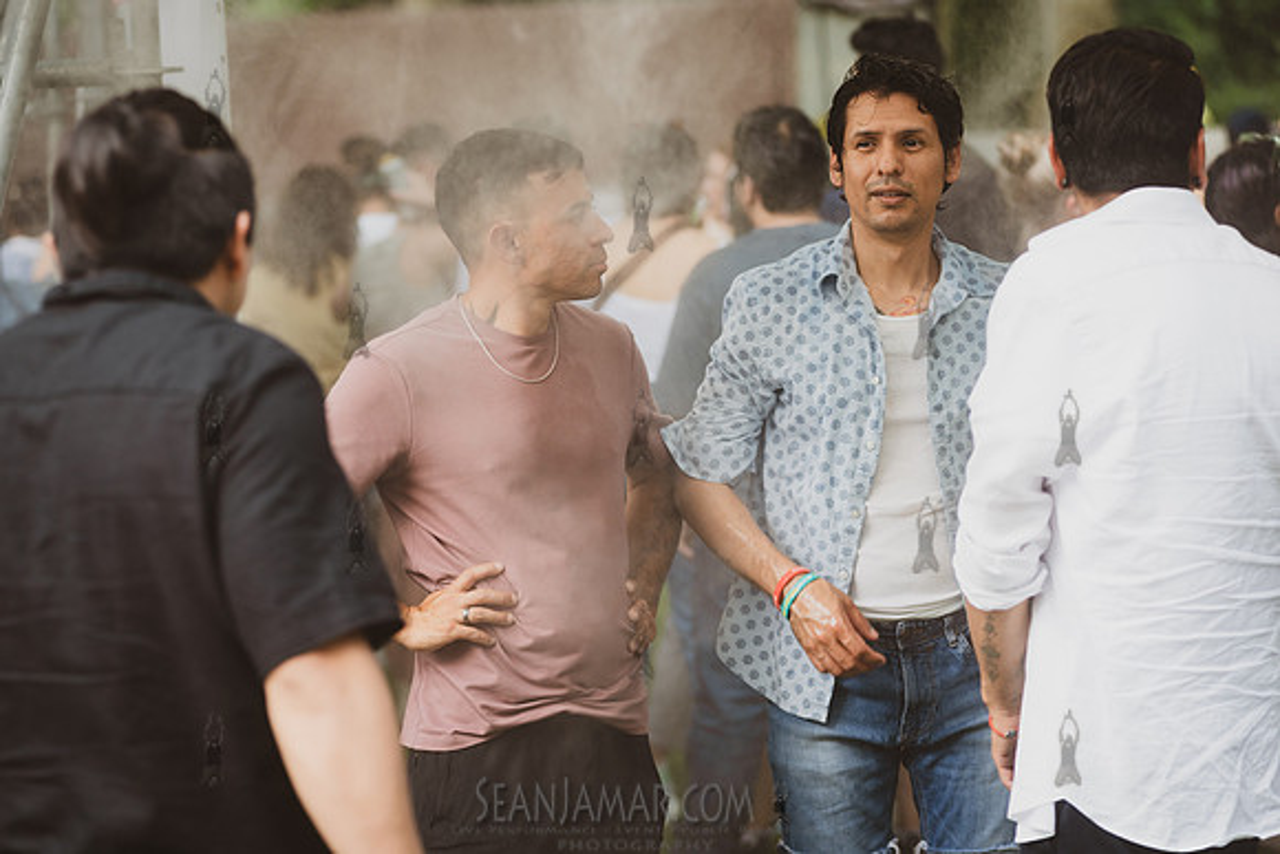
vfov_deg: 11.4
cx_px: 640
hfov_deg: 17.1
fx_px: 4267
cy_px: 427
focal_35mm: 120
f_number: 4
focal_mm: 120
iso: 400
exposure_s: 1/250
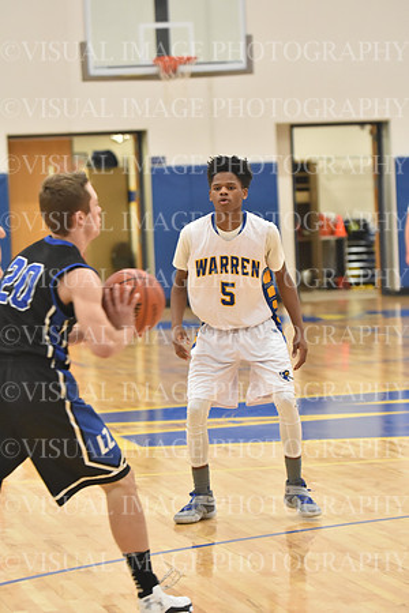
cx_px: 204
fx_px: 2863
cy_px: 306
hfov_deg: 8.2
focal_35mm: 168
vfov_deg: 12.2
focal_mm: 112
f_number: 3.5
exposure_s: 1/400
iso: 4000
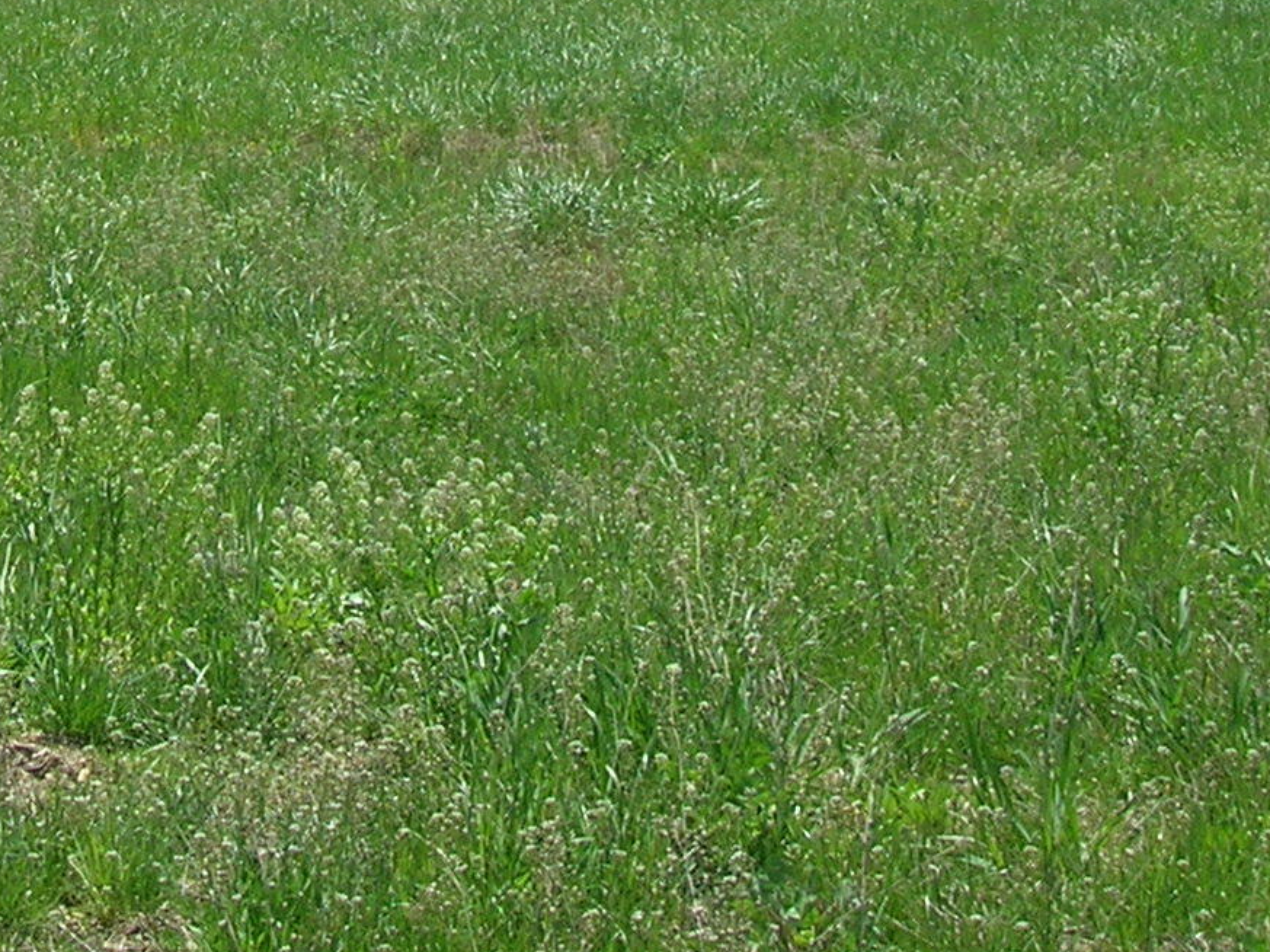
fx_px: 3704
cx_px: 153
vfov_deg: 13.9
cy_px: -399
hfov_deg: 19.1
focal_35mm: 101
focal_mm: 5.7
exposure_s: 1/274
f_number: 4.9
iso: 50
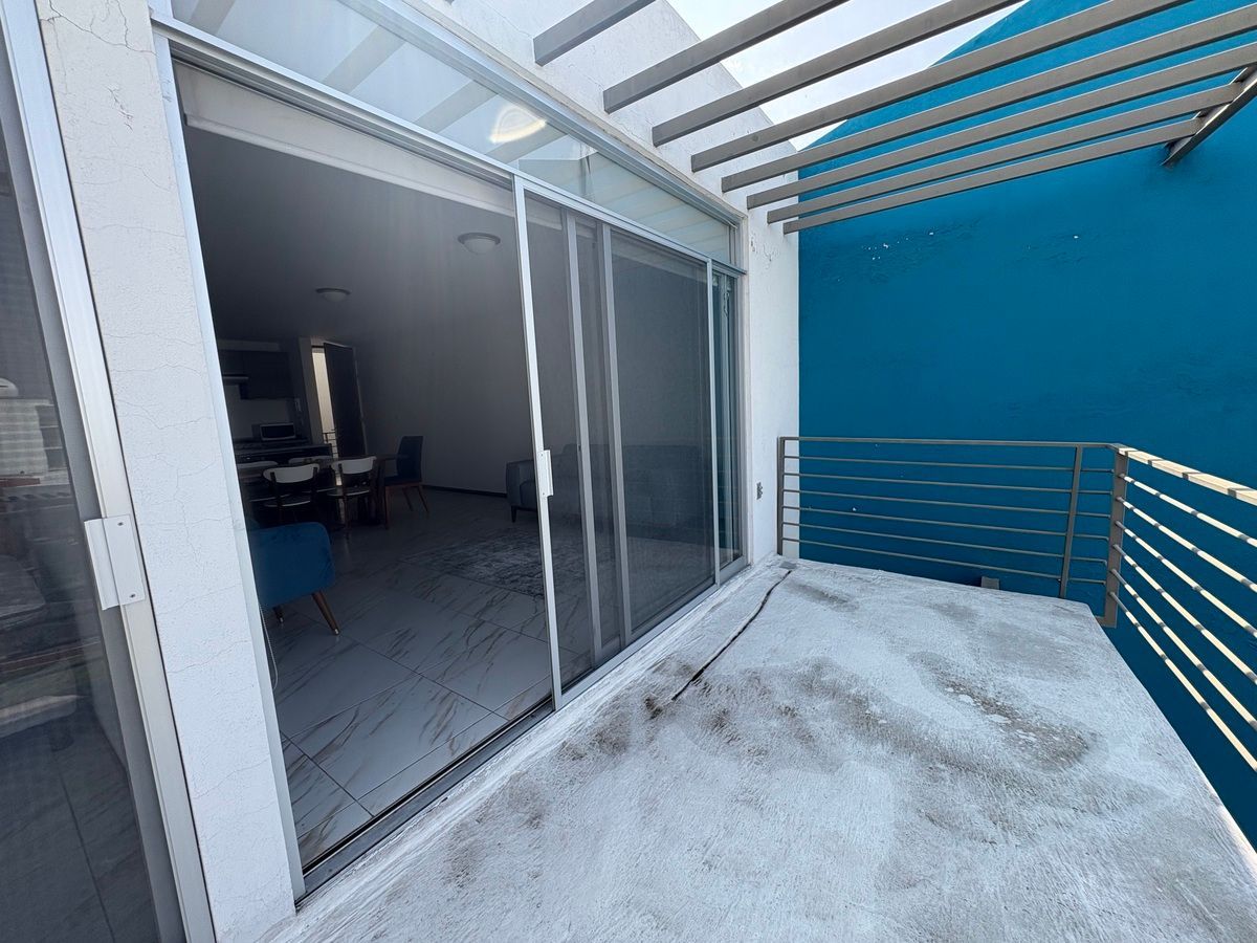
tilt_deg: -7.8
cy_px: 472
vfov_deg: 85.7
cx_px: 628
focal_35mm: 14
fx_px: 508
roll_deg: +3.0
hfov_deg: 102.1
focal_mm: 2.22
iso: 40
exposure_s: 1/425
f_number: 2.2
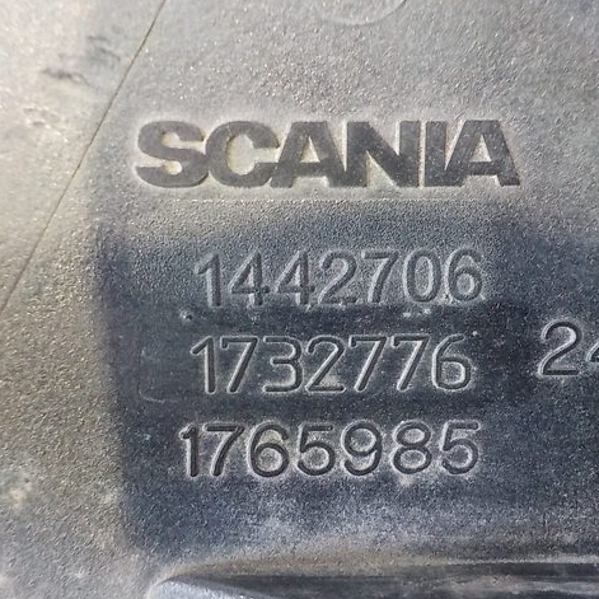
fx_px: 705
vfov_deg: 46.0
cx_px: 312
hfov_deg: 46.0
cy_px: 300
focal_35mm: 36
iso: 800
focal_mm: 4.1
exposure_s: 1/15
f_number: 3.3
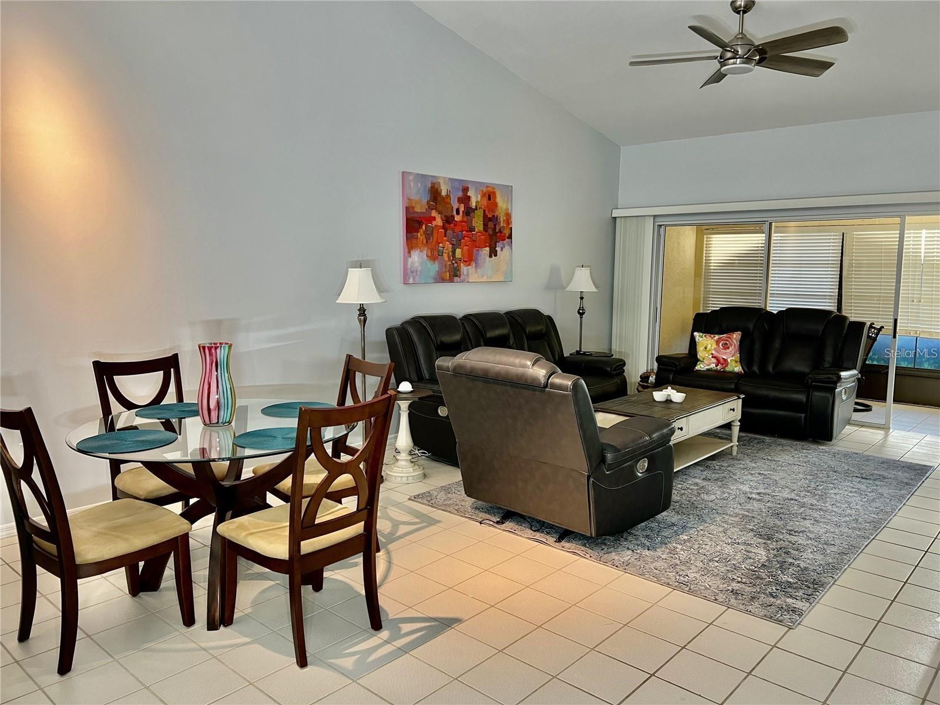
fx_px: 706
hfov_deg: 67.3
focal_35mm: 26
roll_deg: -1.0
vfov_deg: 53.1
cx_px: 470
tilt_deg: -7.4
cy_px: 352
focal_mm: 5.7
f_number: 1.5
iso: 125
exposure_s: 1/60
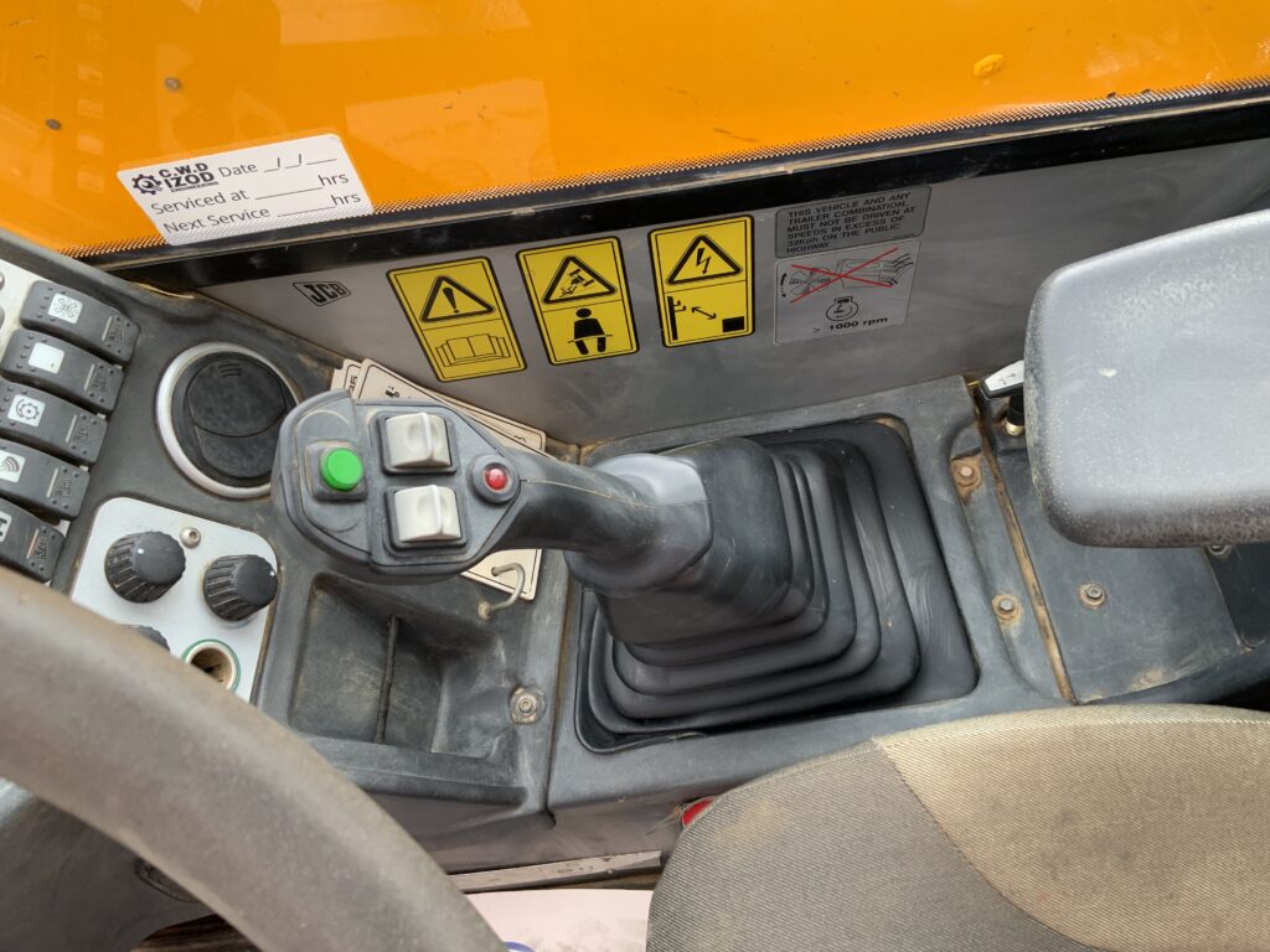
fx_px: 1064
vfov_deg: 48.2
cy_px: 476
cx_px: 635
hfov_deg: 61.7
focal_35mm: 29
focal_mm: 3
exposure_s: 1/122
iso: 32
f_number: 1.8
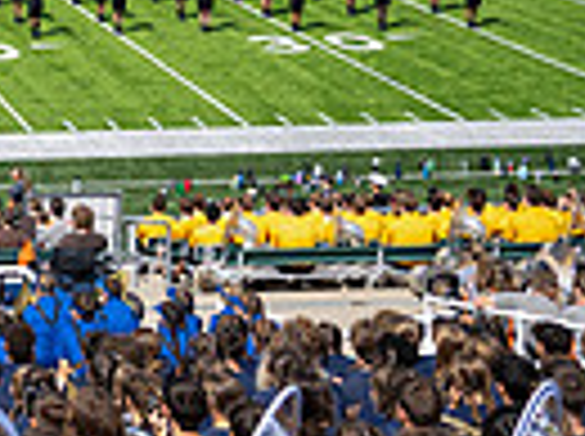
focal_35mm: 103
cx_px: -405
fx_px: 1737
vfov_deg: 13.5
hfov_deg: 16.6
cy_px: -214
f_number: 2.8
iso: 32
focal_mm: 24
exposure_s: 1/500
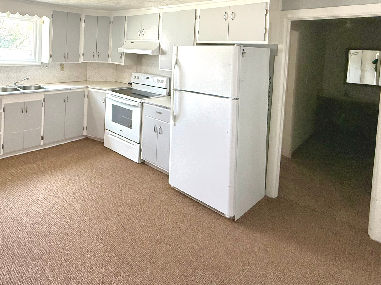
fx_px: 253
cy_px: 55
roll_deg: -2.4
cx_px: 126
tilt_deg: -1.4
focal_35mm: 23
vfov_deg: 54.7
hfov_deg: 71.7
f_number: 2.2
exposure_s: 1/120
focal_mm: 2.22
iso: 200
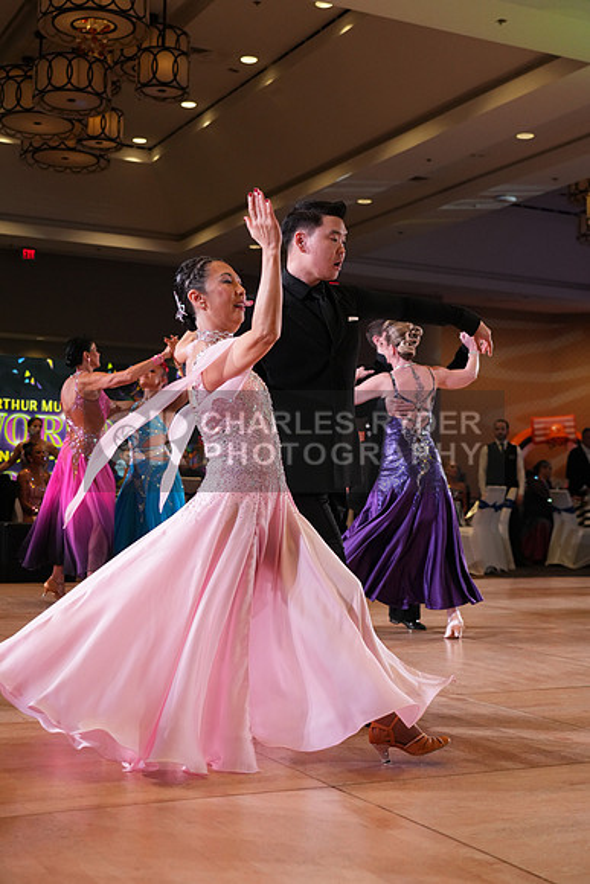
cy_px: 442
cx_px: 295
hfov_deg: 28.7
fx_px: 1155
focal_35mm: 47
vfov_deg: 41.9
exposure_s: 1/500
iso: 2500
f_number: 4
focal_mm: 47
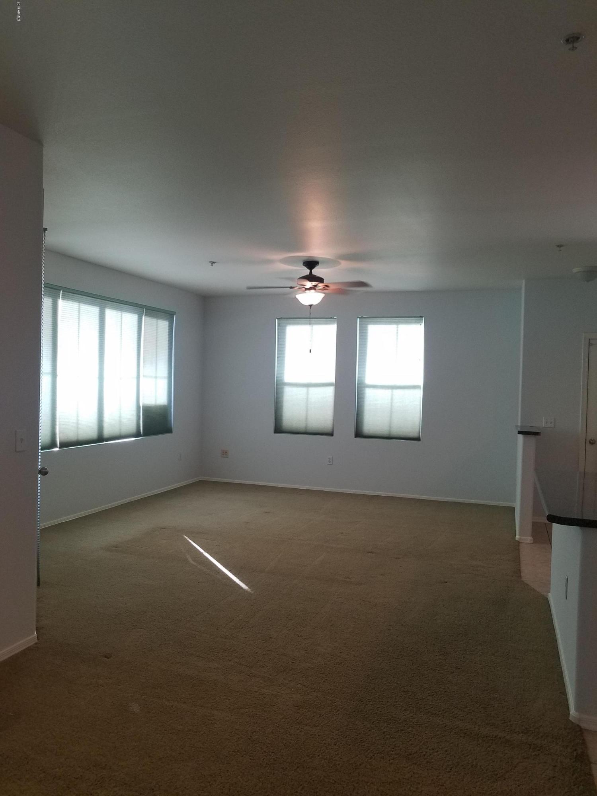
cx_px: 298
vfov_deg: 67.3
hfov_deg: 53.1
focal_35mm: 26
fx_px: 598
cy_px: 398
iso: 100
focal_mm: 4.2
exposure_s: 1/60
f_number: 1.7
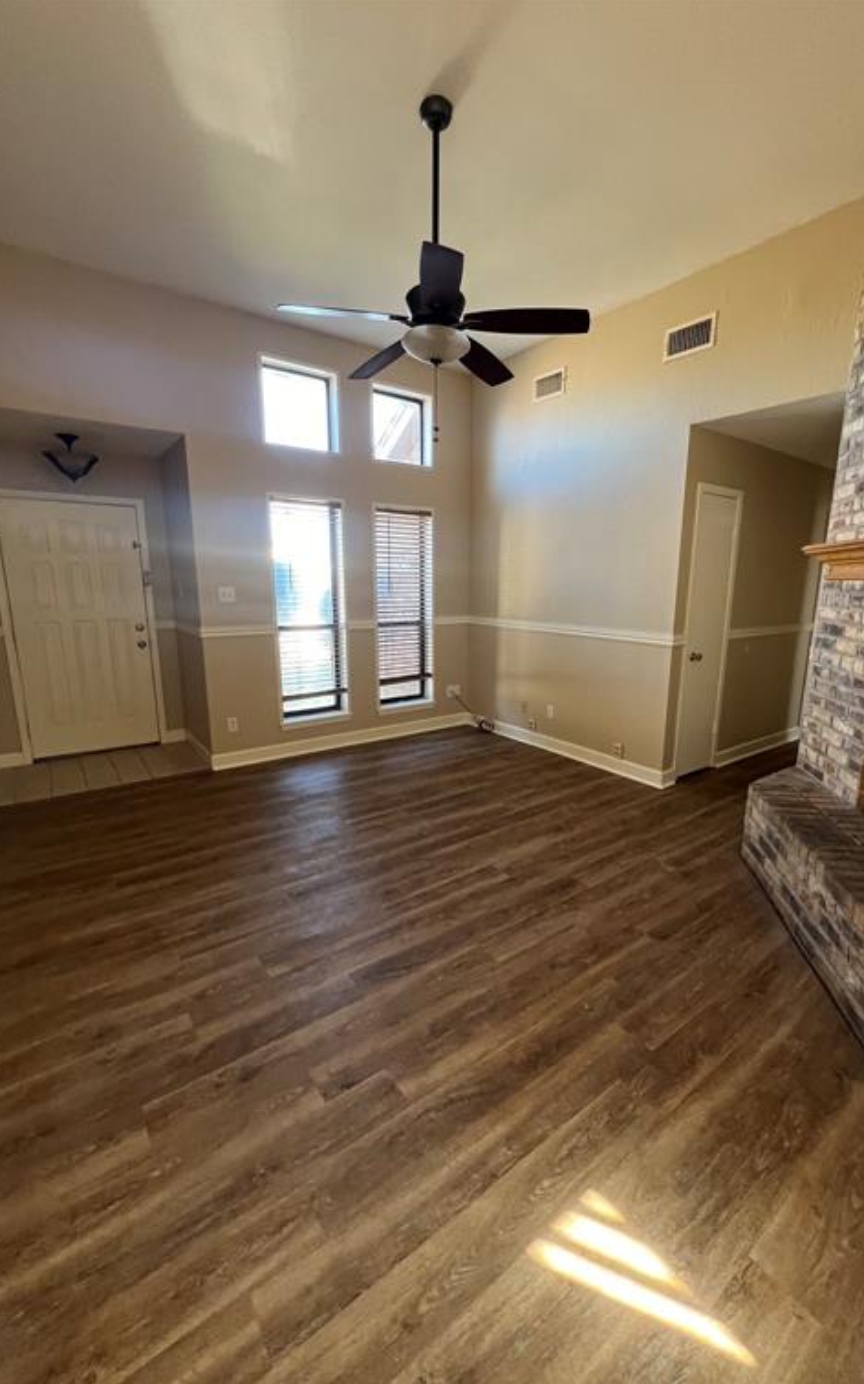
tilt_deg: -10.8
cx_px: 456
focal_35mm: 14
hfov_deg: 78.5
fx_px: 528
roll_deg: +0.1
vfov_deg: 105.3
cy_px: 699
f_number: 1.8
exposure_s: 1/82
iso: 250
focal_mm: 1.57
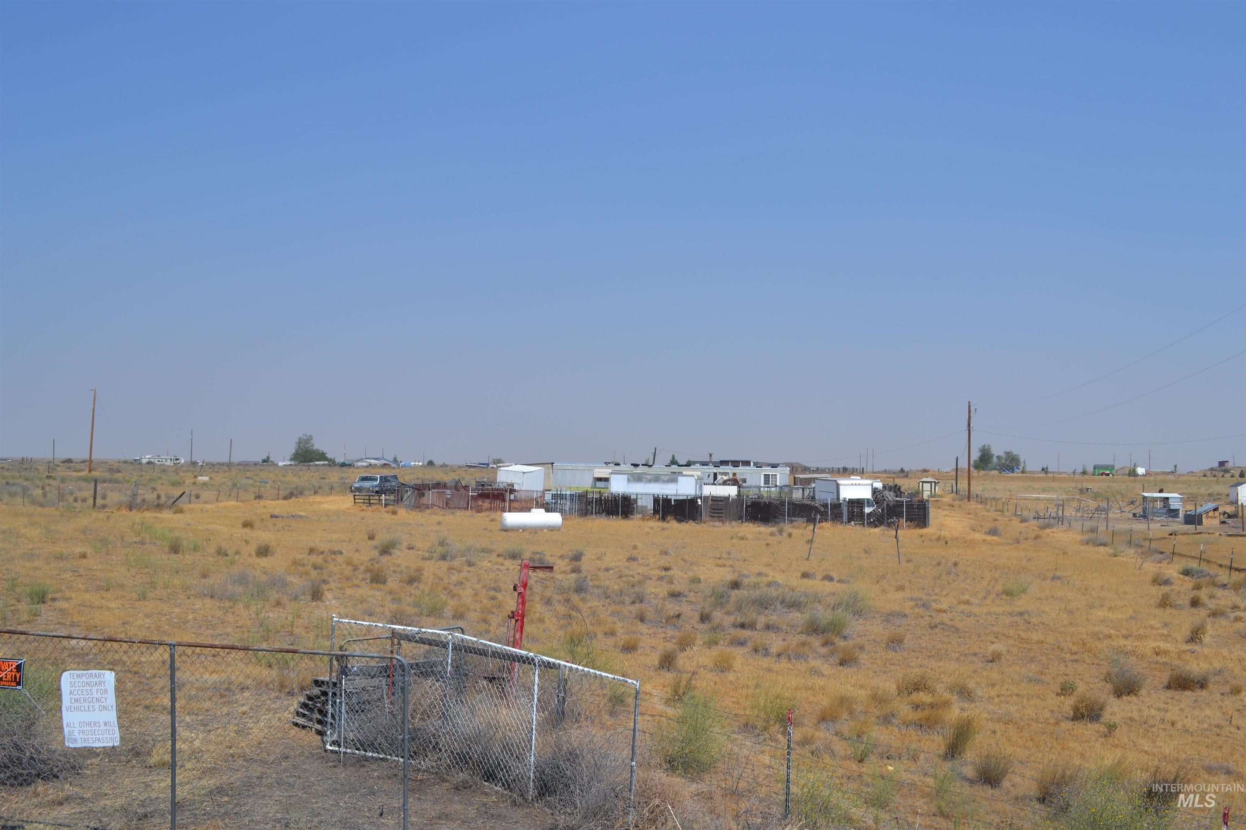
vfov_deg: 47.9
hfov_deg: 67.4
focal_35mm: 27
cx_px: 623
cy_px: 415
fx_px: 934
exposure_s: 1/320
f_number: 9
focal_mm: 18
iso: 100
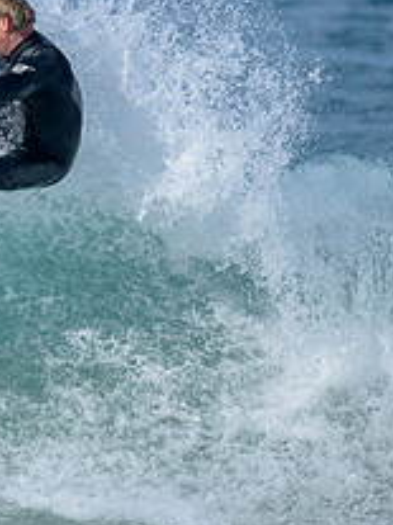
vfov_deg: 0.9
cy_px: 237
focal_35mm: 2159
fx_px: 32716
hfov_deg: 0.7
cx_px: -198
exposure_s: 1/2500
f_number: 6.3
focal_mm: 800
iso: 450
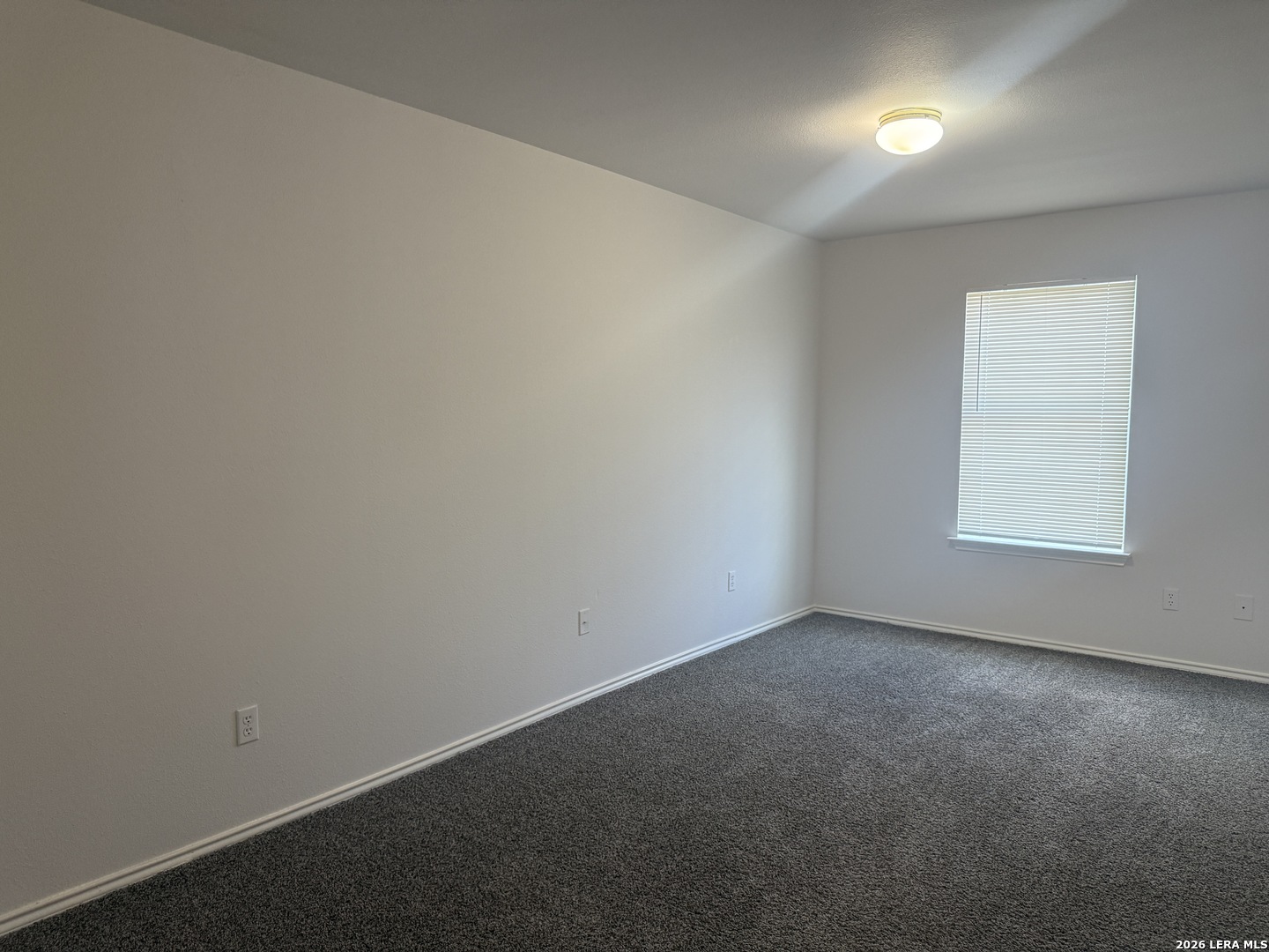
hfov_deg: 71.6
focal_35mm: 24
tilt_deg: -3.9
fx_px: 880
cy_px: 476
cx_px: 634
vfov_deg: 56.8
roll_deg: -0.8
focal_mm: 6.76
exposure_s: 1/60
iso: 200
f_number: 1.78
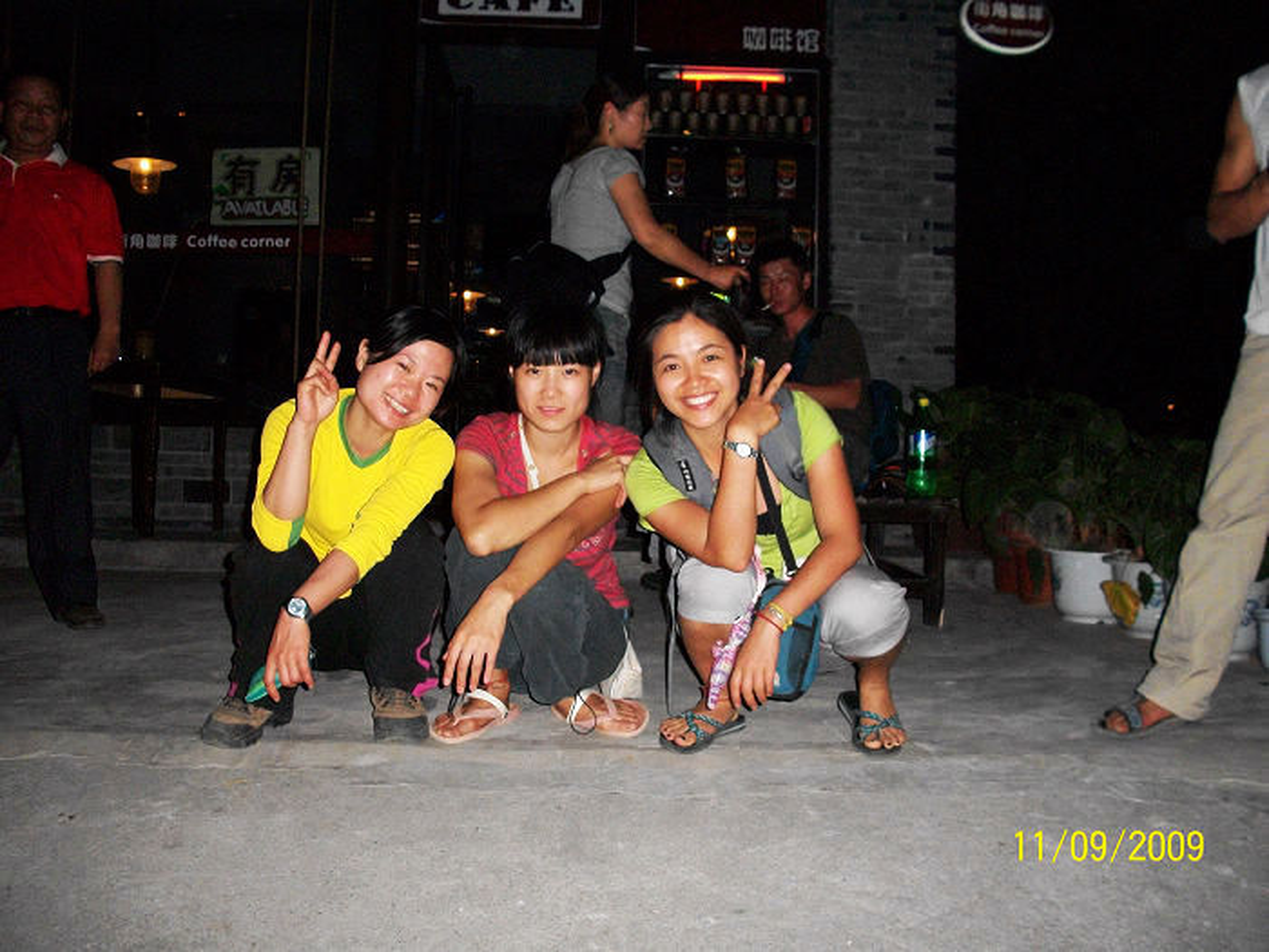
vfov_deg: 40.7
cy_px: 476
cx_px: 634
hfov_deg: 52.6
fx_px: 1283
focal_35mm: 35
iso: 400
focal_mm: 6.3
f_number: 3.1
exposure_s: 1/500
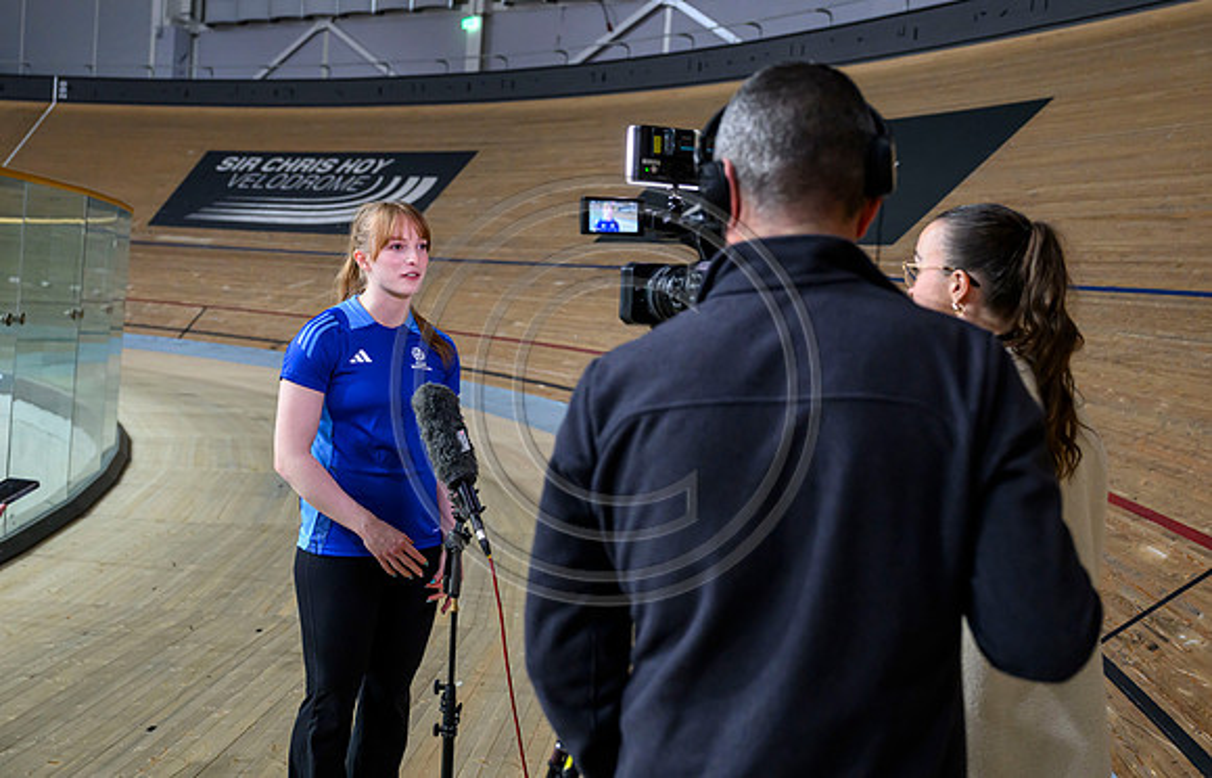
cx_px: 640
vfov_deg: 33.8
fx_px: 1279
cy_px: 352
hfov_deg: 50.7
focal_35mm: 38
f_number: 3.5
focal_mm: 36
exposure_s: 1/250
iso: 4000
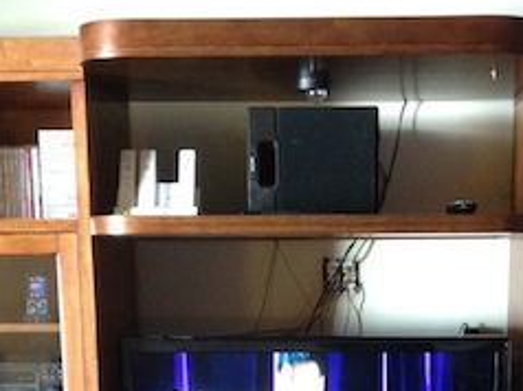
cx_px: 321
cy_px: 443
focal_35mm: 81
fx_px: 1223
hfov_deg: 24.1
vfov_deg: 17.5
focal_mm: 4.28
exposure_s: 1/15
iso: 400
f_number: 2.4
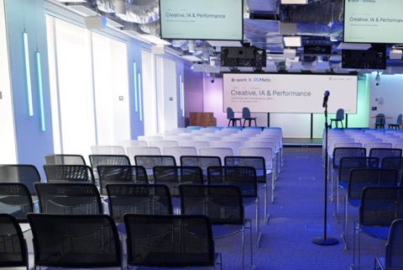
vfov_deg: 33.1
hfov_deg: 46.2
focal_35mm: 40
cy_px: 184
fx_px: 448
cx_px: 317
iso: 640
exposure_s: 1/500
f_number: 2.8
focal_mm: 16
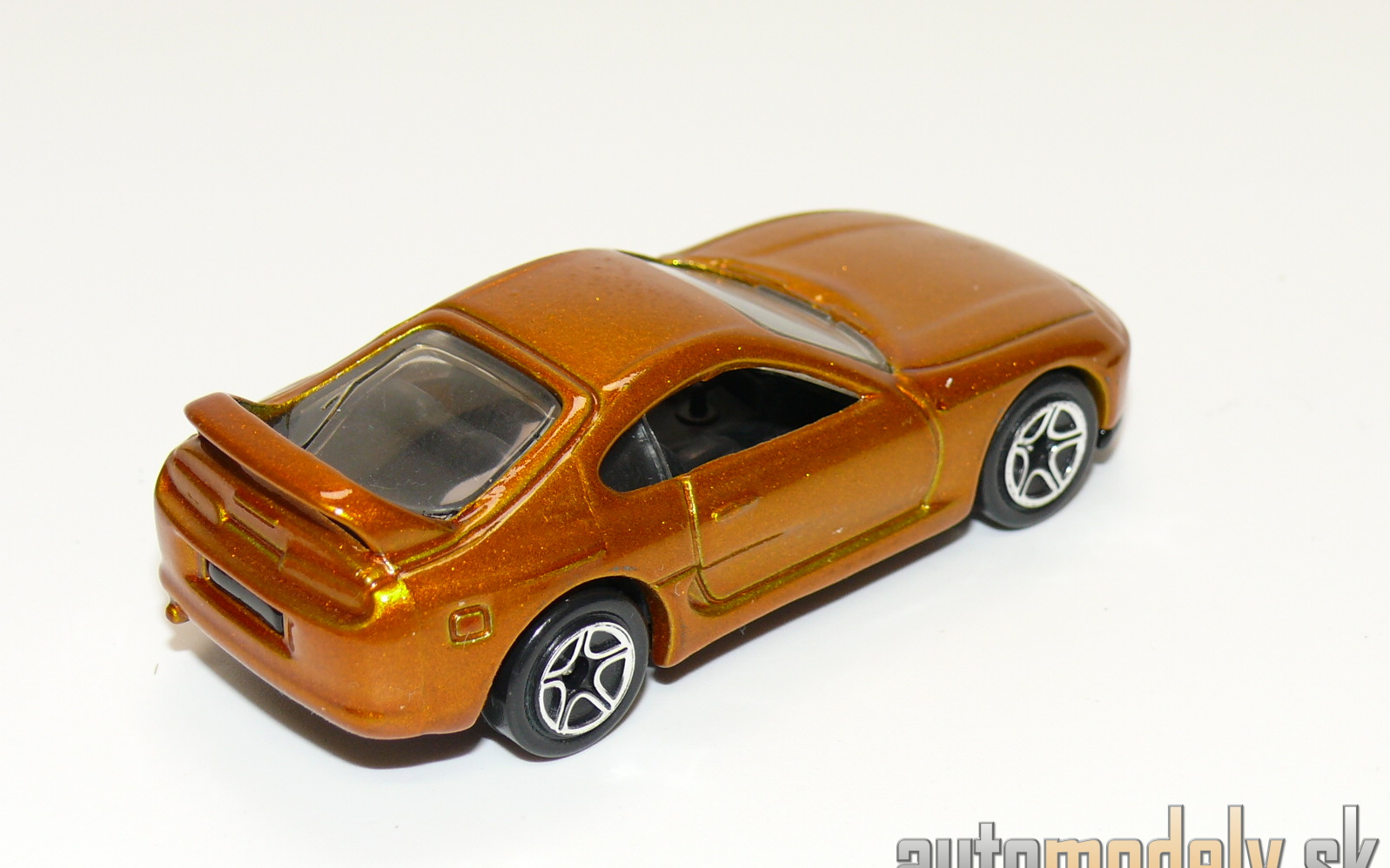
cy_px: 416
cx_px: 695
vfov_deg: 15.2
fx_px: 3258
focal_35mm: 86
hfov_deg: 24.1
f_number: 4
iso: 100
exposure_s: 1/30
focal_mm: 11.9
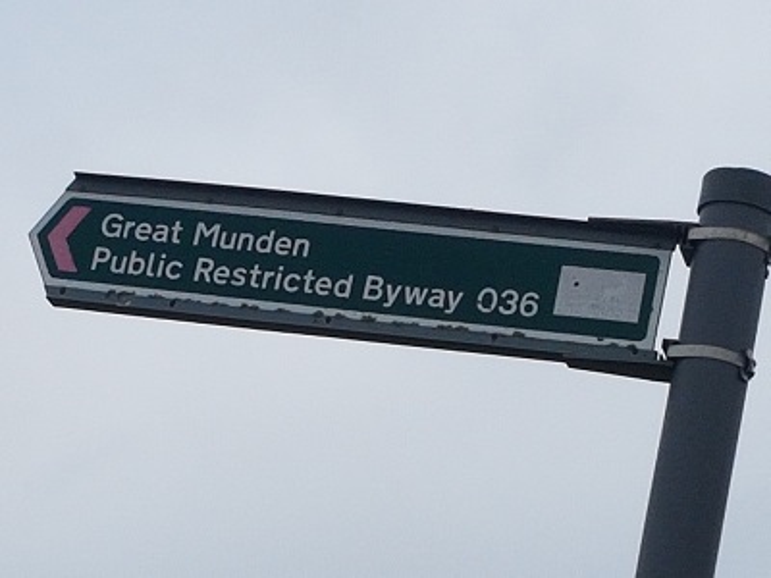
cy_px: 289
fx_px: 579
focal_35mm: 26
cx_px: 386
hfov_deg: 67.3
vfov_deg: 53.1
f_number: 1.7
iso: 50
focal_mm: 4.2
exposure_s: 1/1144
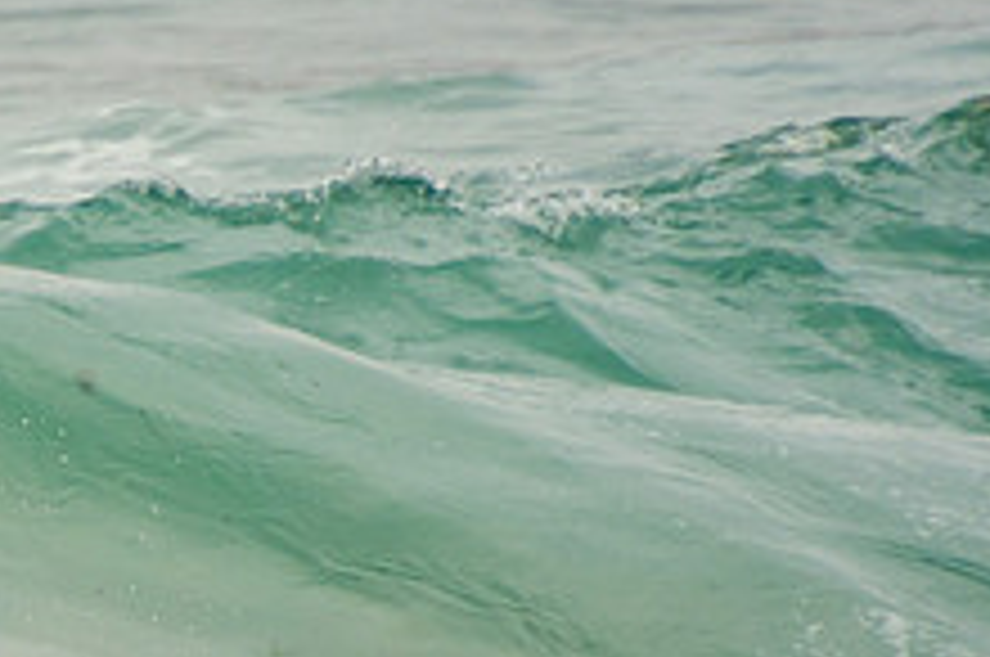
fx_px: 43523
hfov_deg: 1.3
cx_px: -104
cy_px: 700
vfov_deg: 0.9
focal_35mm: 1585
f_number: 5.6
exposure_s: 1/1250
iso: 250
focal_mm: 400
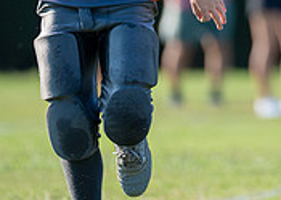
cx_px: 403
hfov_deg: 2.8
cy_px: -85
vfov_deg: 2.0
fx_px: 5834
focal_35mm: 731
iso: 250
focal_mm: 200
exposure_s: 1/2000
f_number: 2.8
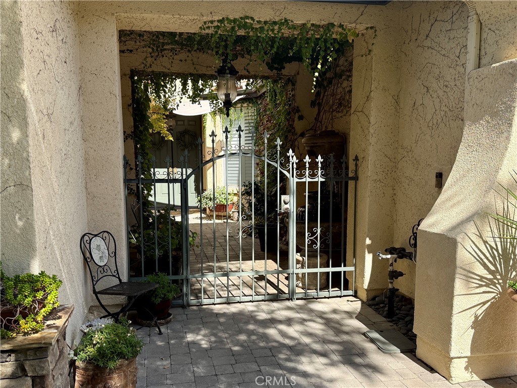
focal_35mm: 24
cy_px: 194
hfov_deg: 71.6
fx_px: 358
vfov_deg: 56.8
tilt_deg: -7.5
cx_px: 258
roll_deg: -0.1
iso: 100
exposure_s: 1/2801
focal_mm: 6.76
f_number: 1.78
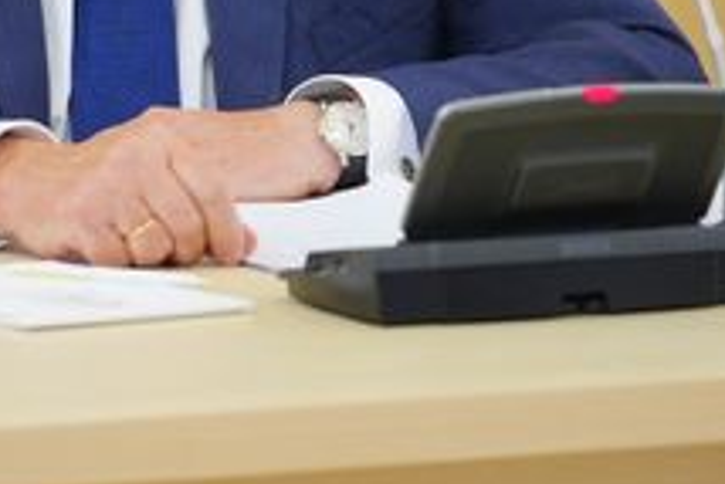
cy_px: -98
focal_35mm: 653
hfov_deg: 3.2
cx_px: 195
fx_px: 13159
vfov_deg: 2.1
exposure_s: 1/250
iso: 2000
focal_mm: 200
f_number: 2.8
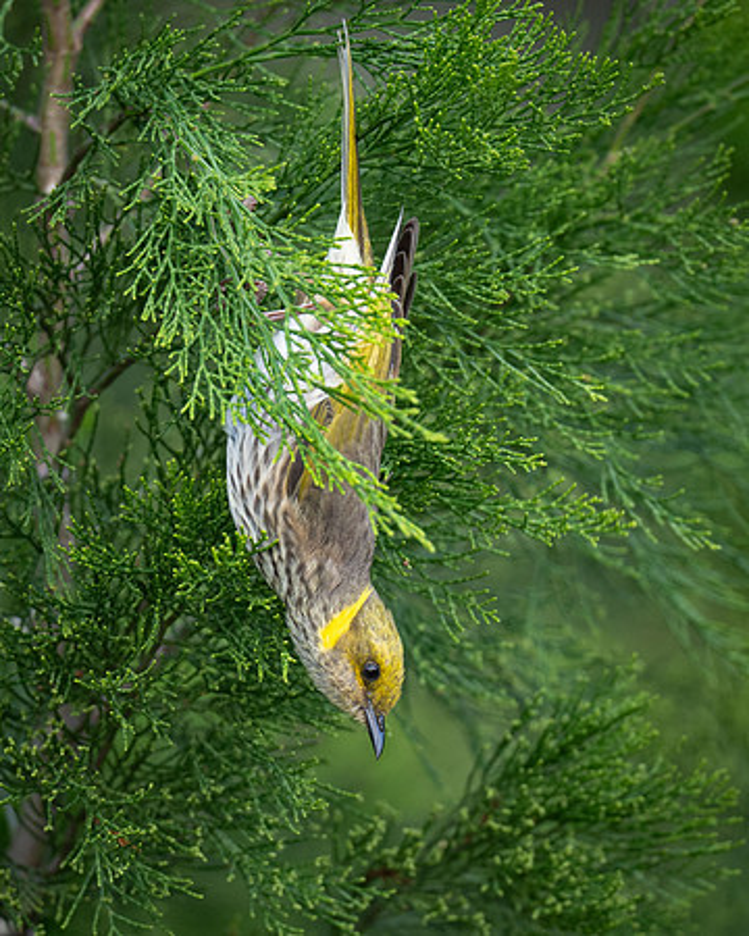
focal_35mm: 1169
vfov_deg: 1.7
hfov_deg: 1.3
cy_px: 623
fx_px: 32379
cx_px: 401
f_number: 5.6
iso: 400
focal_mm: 500
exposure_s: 1/100
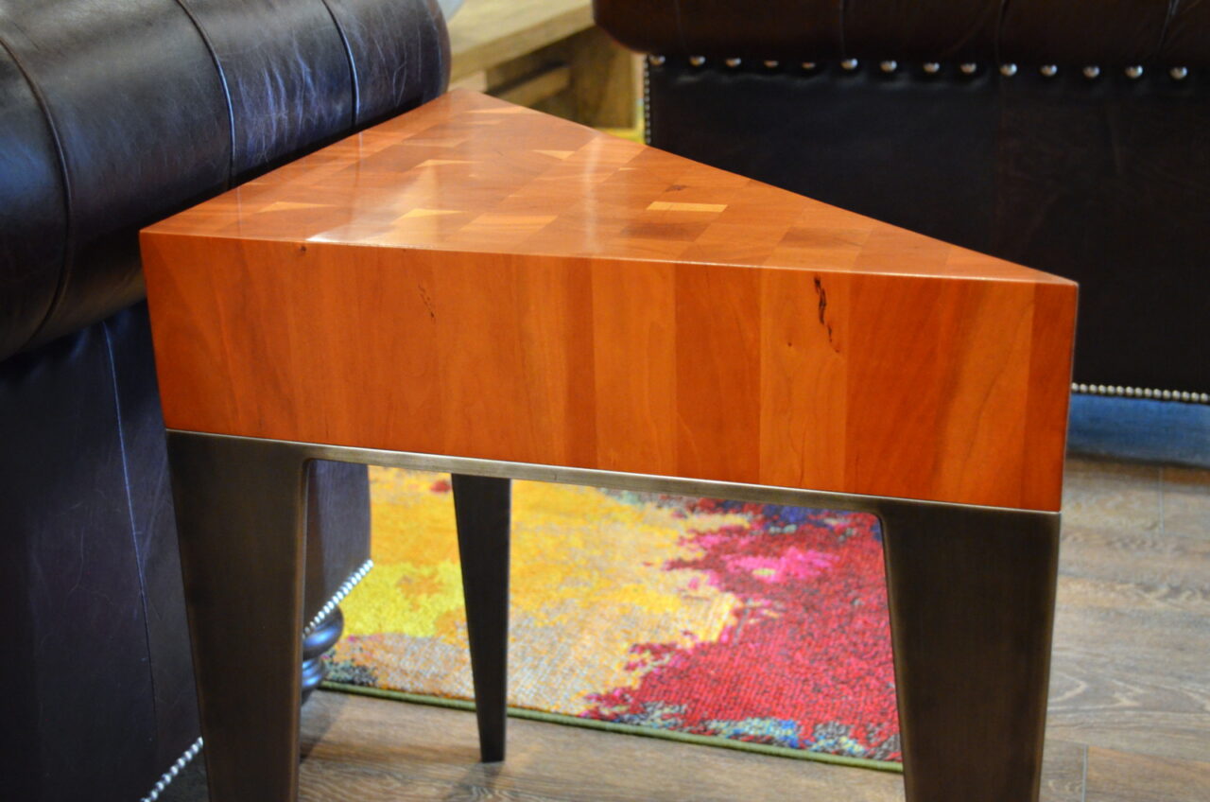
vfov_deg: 28.0
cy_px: 401
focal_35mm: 48
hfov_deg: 41.2
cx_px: 605
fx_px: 1610
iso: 2800
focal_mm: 32
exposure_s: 1/30
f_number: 4.8
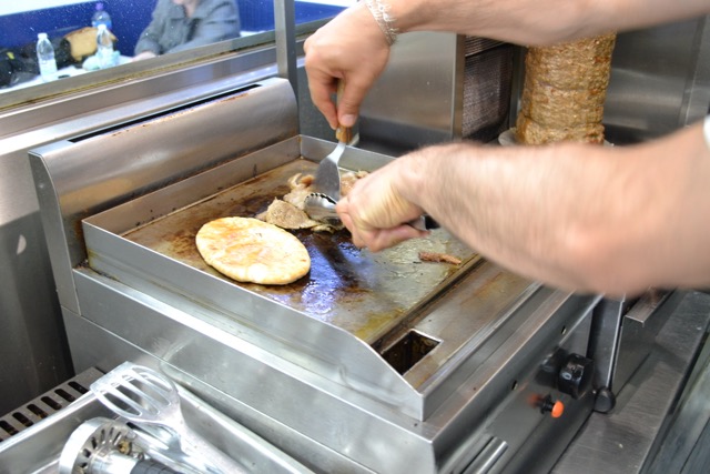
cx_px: 355
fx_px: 710
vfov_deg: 36.9
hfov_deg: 53.1
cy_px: 237
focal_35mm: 36
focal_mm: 24
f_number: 4
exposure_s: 1/15
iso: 1000
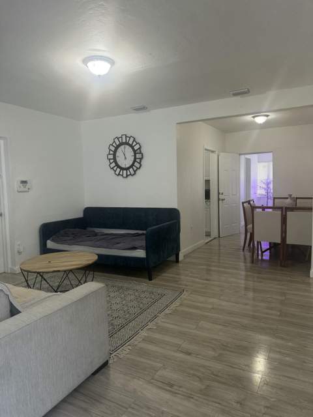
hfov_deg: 56.8
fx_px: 289
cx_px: 156
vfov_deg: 71.6
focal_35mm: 24
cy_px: 208
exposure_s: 1/120
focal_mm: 6.76
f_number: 1.78
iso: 250
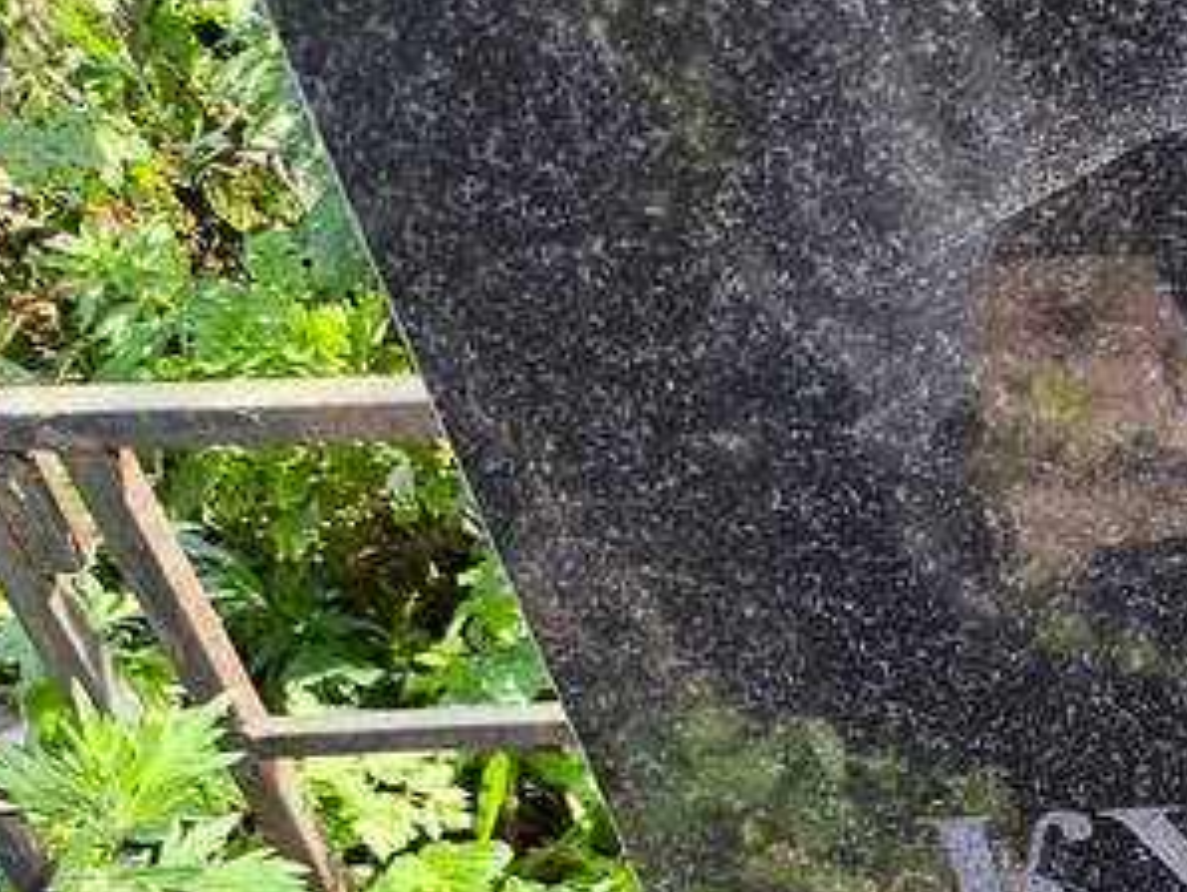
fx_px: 2299
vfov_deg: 20.9
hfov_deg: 25.1
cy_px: 980
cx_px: 1536
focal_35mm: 67
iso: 50
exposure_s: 1/321
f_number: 1.7
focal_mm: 4.71
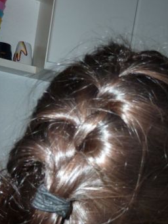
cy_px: 175
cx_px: 129
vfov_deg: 41.3
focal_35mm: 44
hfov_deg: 32.2
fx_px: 285
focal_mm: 4.1
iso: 100
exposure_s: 1/125
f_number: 3.3
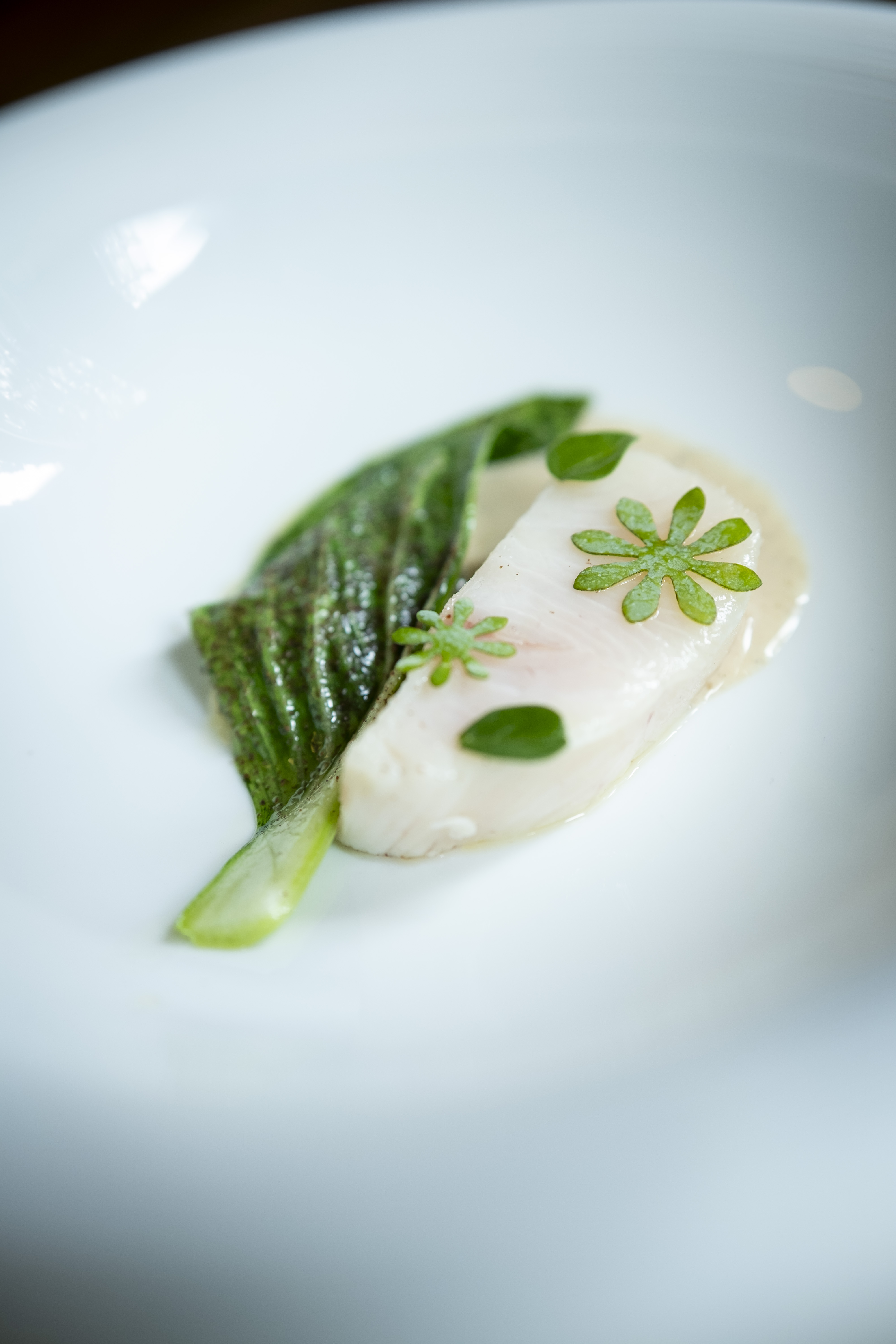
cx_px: 448
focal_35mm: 41
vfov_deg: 47.4
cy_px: 672
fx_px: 1531
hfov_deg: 32.6
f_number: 2
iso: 250
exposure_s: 1/200
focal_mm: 27
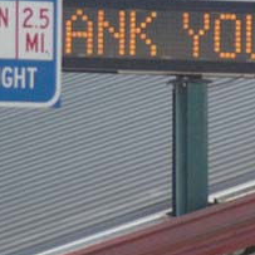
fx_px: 10059
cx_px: 196
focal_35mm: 1207
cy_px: 8
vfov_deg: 1.5
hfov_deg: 1.5
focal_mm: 300
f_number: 6
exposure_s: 1/2000
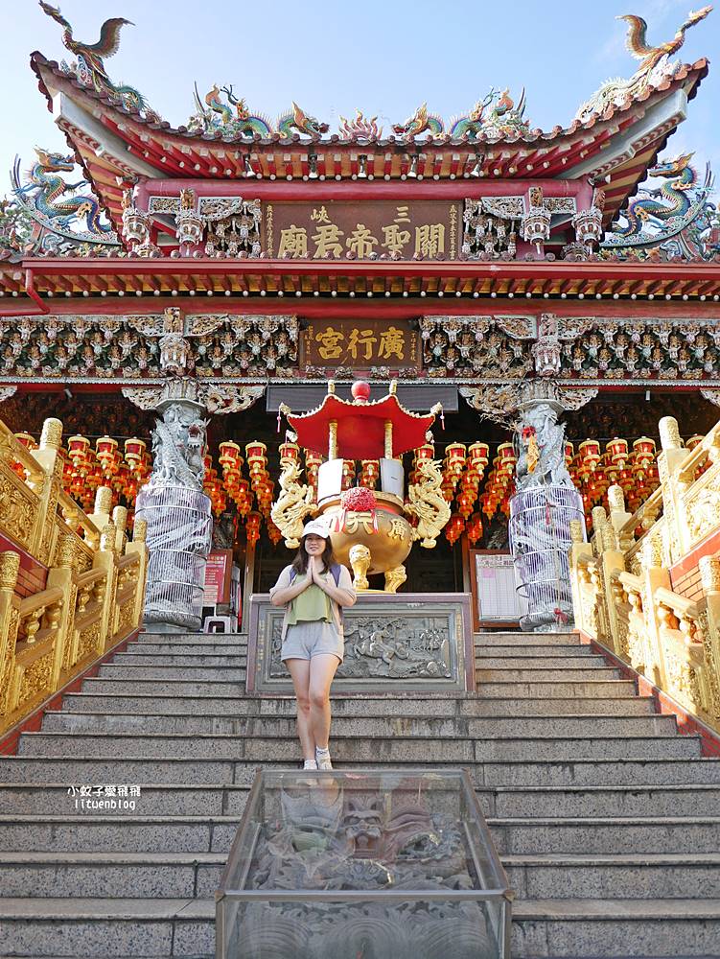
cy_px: 480
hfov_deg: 49.8
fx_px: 776
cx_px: 360
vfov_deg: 63.4
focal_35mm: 28
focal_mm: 14
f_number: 2.8
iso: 200
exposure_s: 1/500
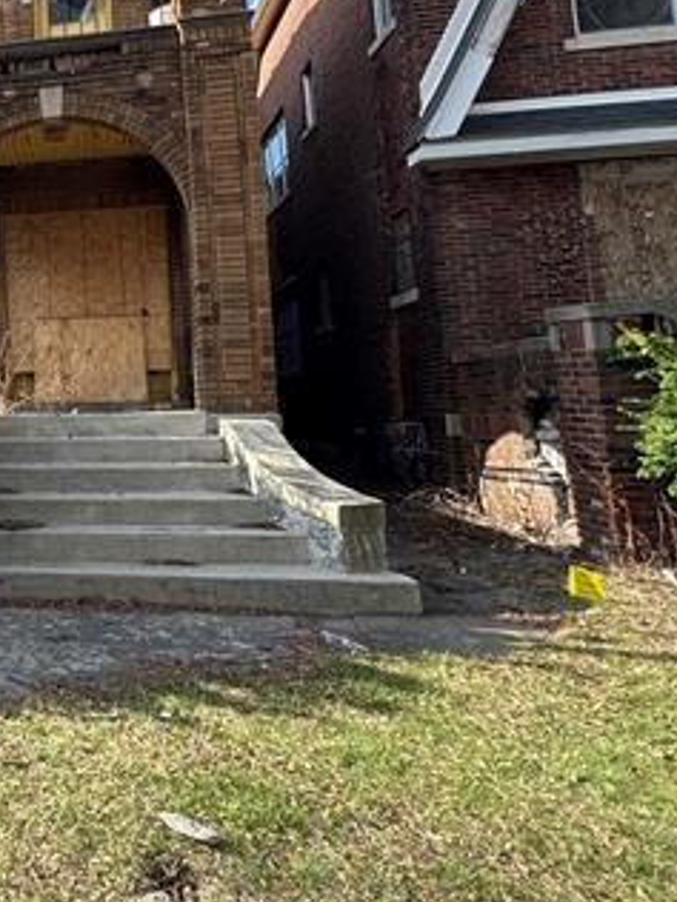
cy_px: 303
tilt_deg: +7.2
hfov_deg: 34.1
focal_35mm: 34
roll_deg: +2.2
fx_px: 887
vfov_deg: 52.9
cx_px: -126
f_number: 2.2
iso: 40
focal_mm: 2.22
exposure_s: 1/386
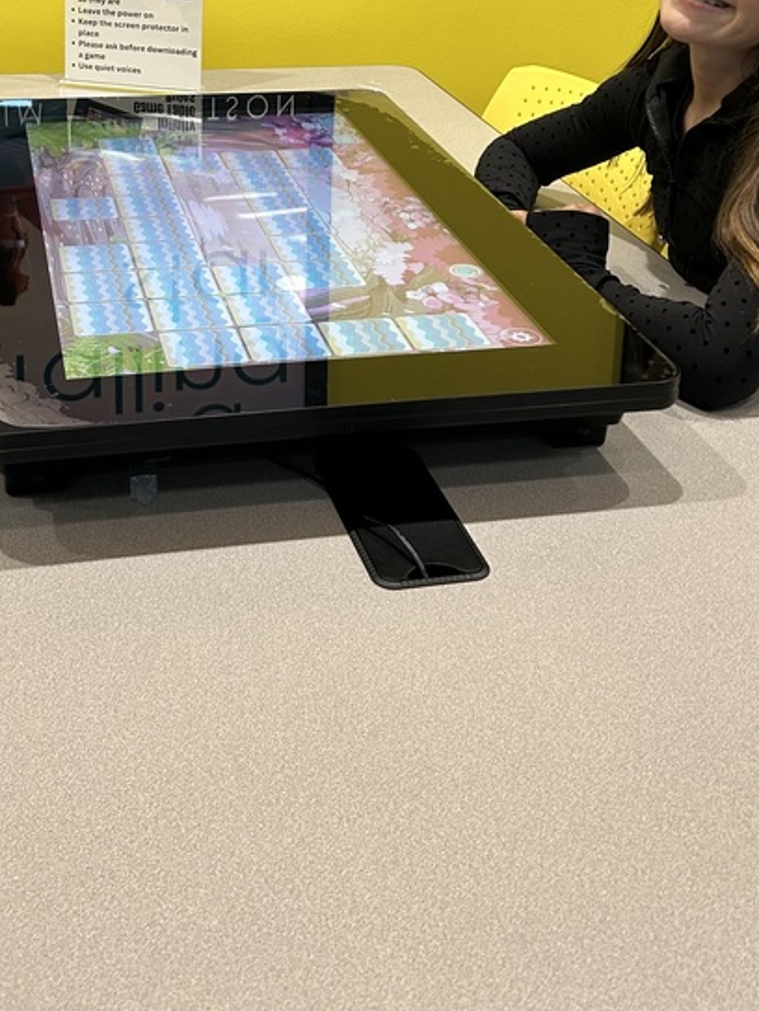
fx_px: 1431
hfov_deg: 29.5
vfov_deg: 36.6
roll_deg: -2.0
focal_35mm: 49
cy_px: 114
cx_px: 253
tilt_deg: -16.9
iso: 100
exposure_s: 1/60
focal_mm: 5.7
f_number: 1.5
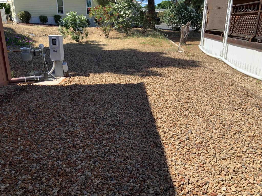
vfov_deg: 48.2
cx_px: 131
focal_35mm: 29
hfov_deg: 61.7
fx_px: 219
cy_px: 98
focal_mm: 3
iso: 16
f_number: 1.8
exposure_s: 1/978
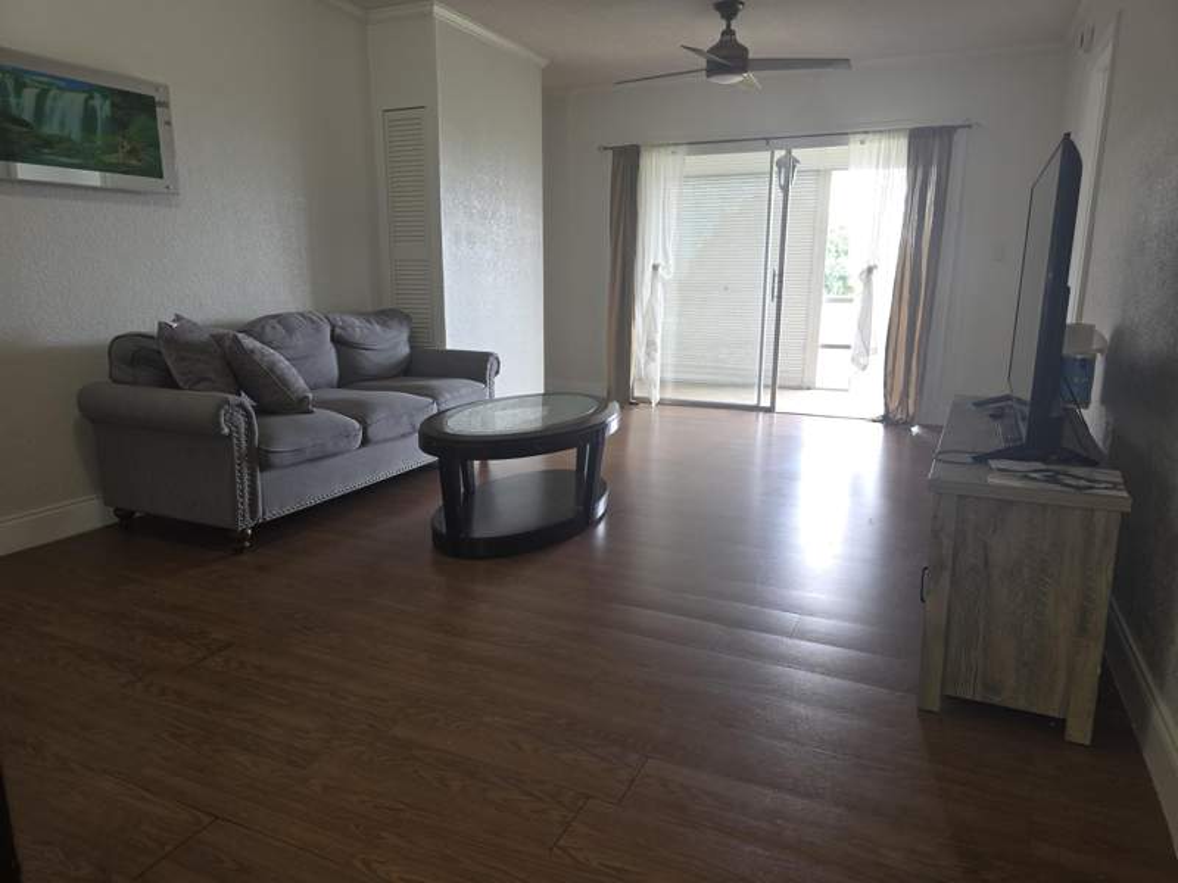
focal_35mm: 23
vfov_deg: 58.9
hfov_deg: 73.9
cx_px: 589
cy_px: 442
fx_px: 783
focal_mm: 6.3
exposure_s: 1/60
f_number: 1.7
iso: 100
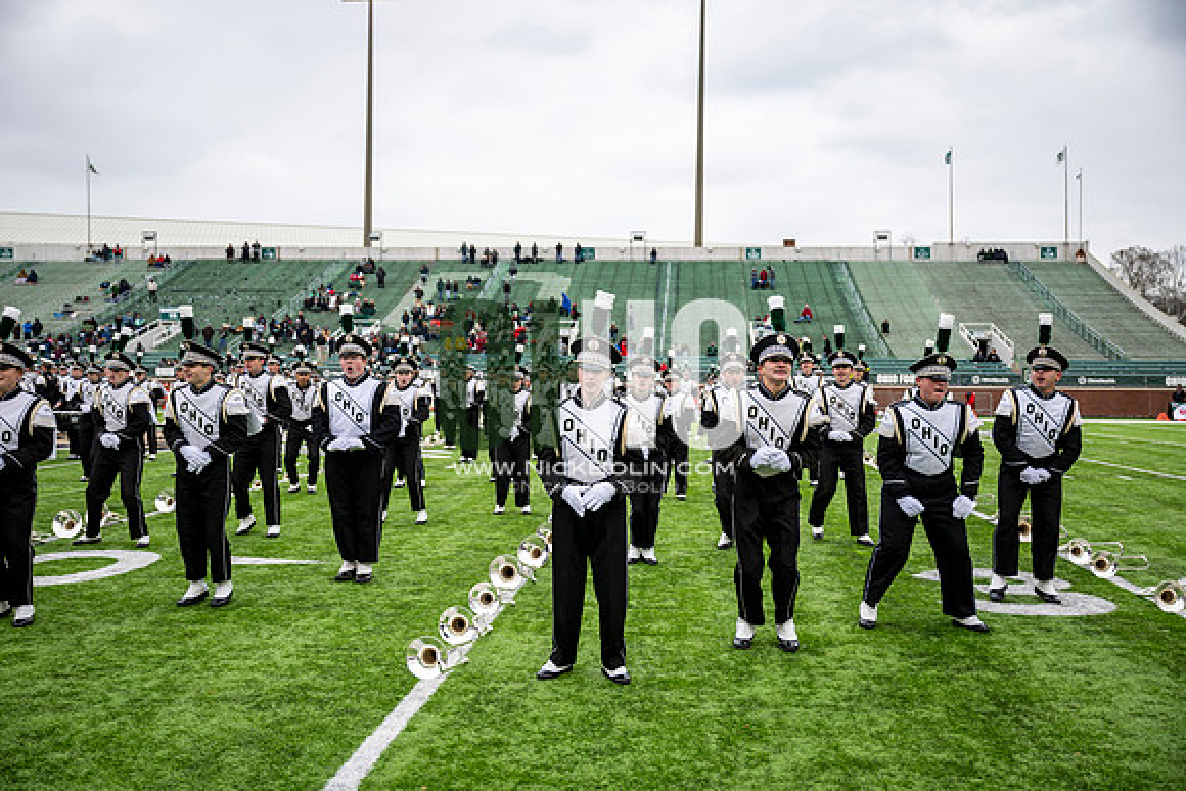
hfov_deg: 54.4
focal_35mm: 35
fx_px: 1153
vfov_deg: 37.9
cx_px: 593
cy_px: 396
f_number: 2.8
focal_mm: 35
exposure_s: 1/500
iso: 100
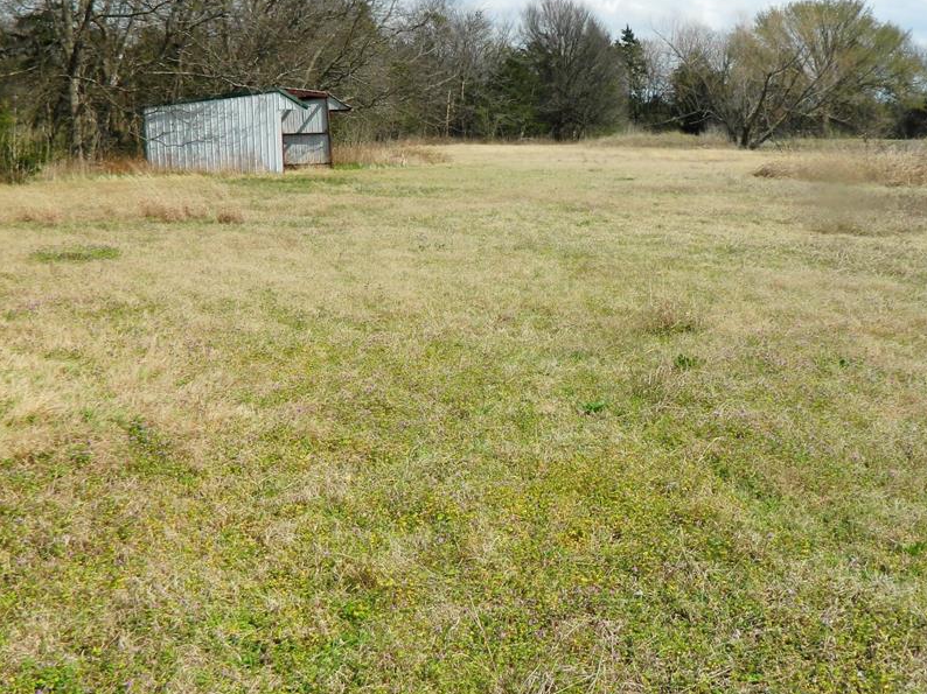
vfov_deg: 35.8
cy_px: 272
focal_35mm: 40
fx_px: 1071
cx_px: 577
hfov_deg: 46.4
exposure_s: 1/200
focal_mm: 5.6
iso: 110
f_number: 9.1
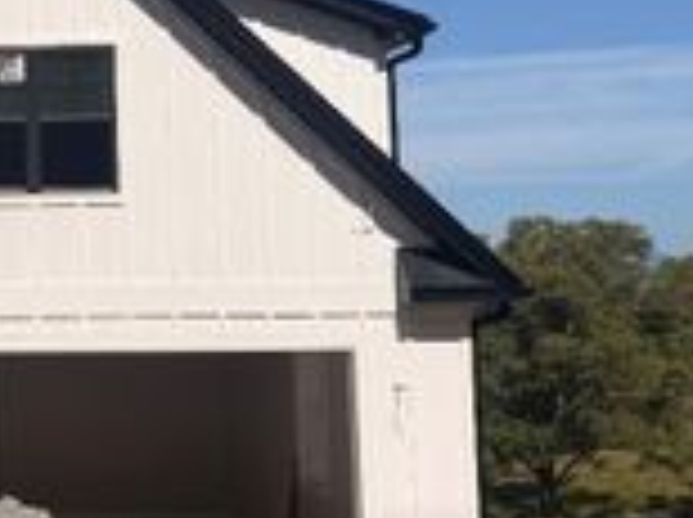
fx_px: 1559
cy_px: 209
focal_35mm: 78
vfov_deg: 18.8
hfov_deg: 22.0
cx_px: -252
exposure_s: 1/10309
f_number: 1.78
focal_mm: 6.76
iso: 80
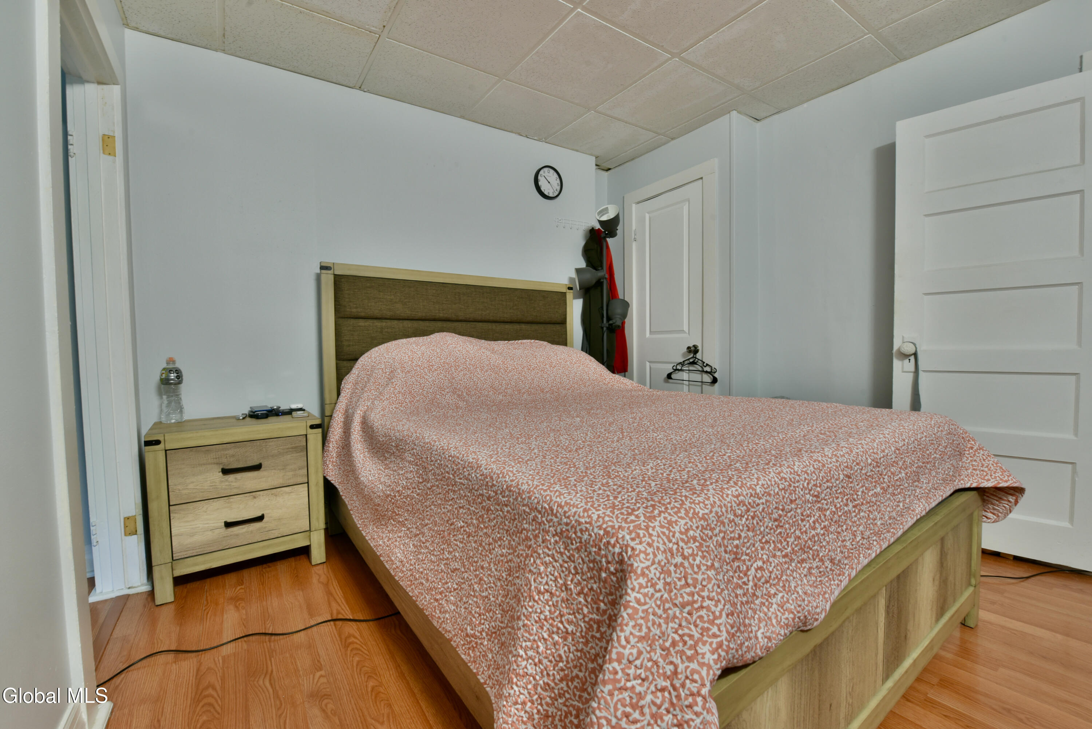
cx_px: 546
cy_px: 364
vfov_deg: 81.3
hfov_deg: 104.2
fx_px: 425
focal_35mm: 14
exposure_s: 1/5
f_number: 11
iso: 800
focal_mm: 14
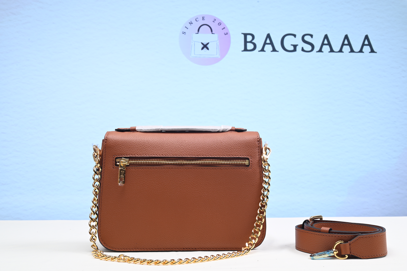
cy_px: 136
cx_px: 204
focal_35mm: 42
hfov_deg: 46.4
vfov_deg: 31.9
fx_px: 475
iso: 100
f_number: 16
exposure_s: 1/2
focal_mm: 42
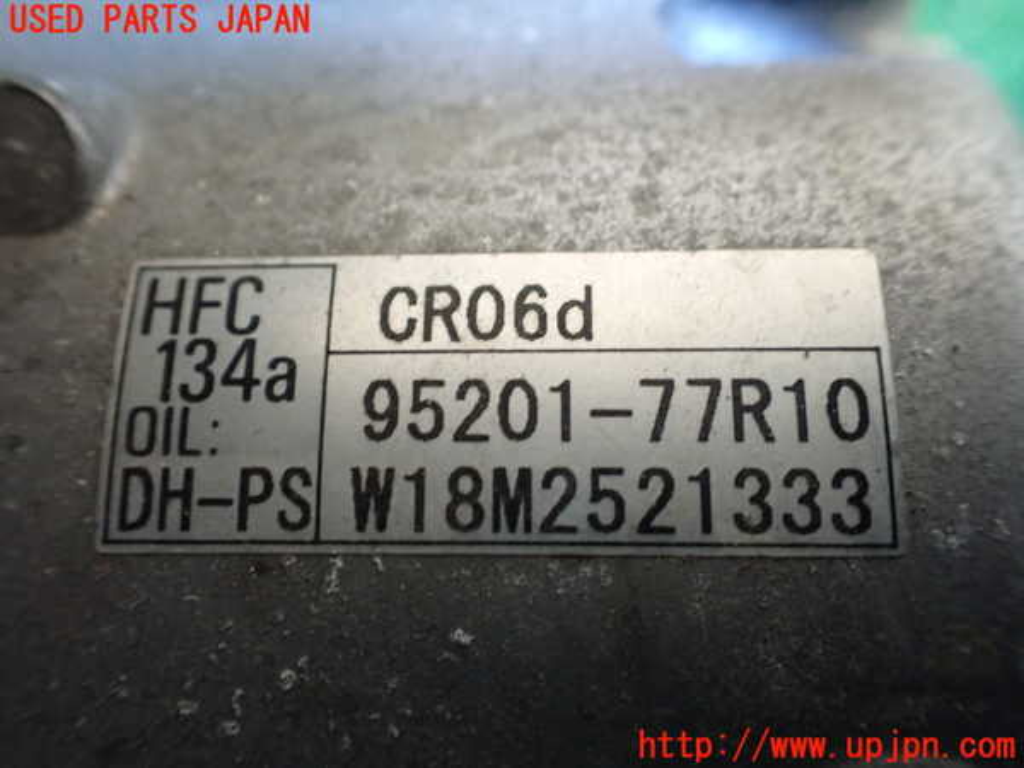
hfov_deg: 60.0
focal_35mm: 30
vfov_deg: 46.8
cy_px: 384
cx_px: 512
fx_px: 887
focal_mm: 5.4
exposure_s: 1/50
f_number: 2.3
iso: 800
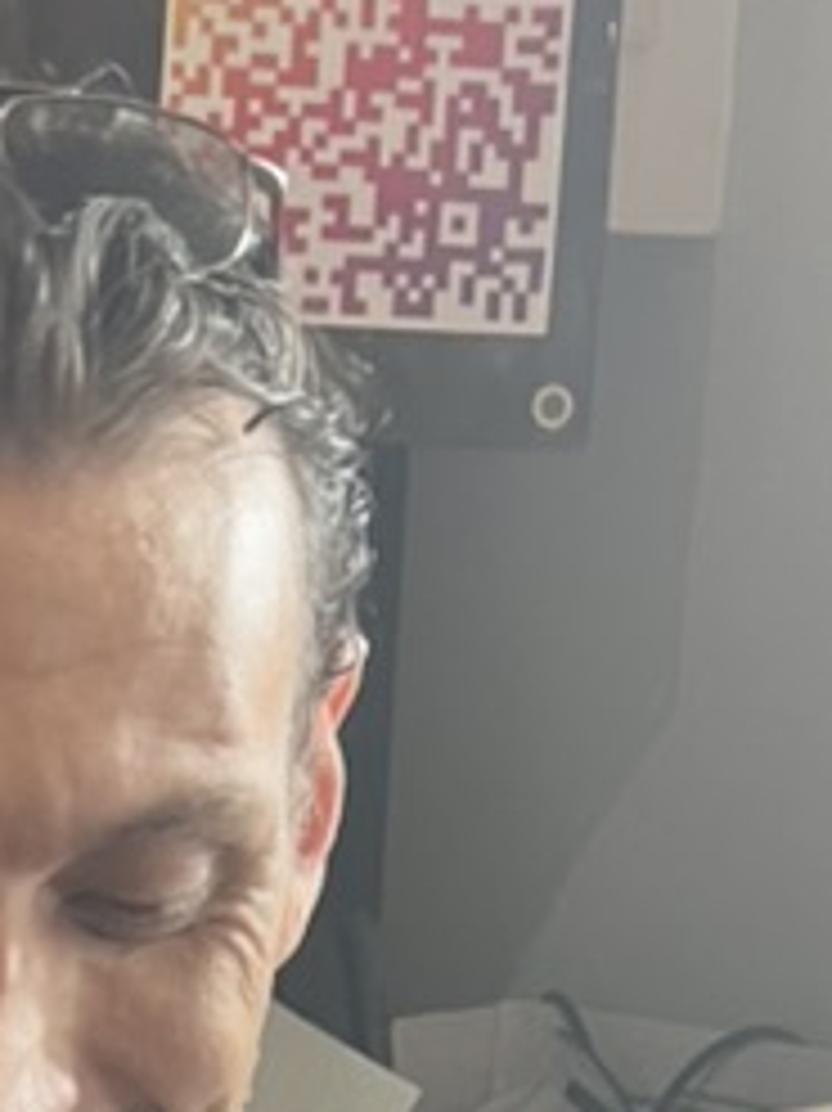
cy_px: 1823
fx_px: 3464
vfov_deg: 16.1
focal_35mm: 108
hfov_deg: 13.5
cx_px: -45
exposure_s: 1/60
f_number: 1.5
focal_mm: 5.7
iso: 200
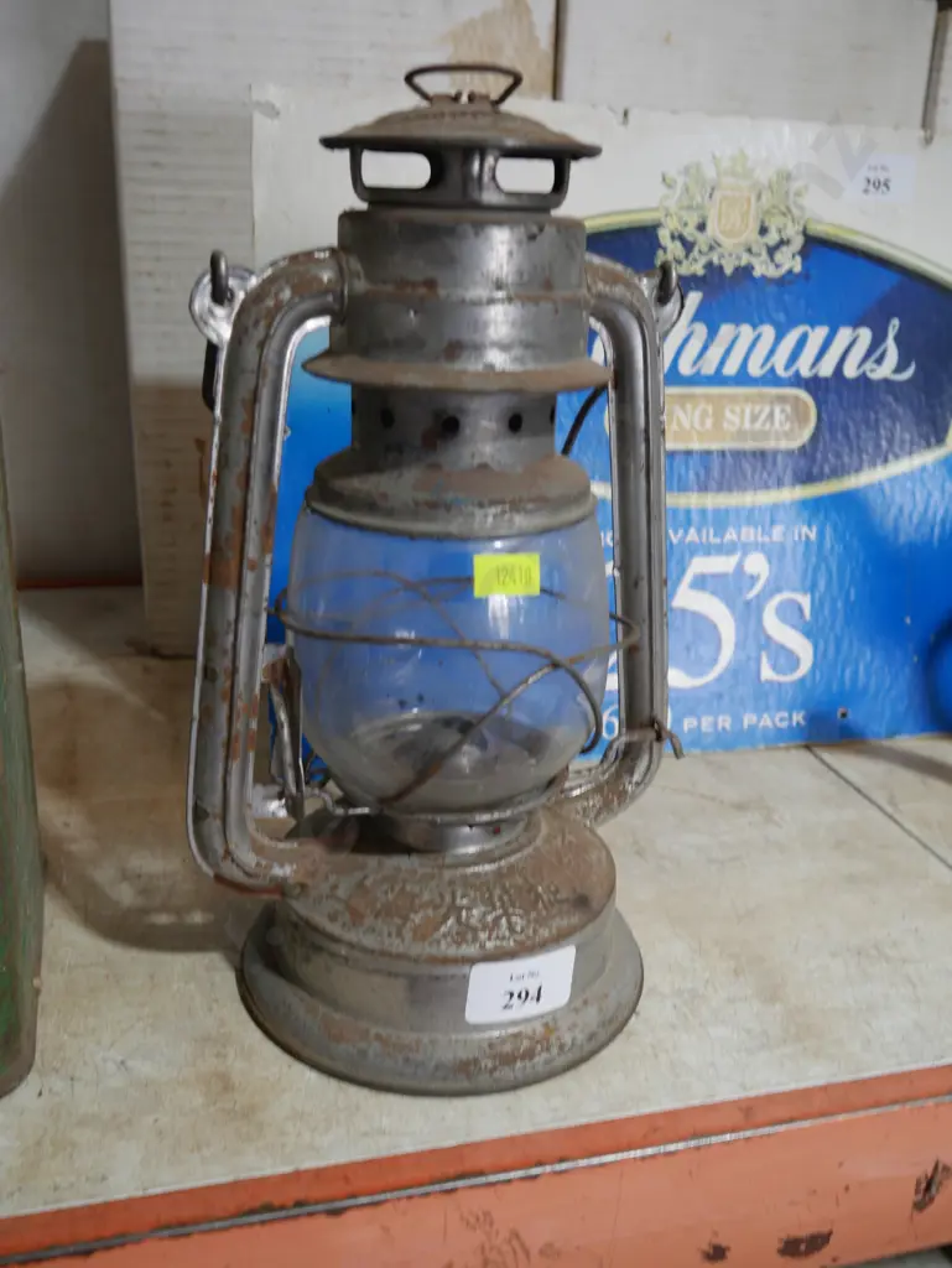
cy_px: 634
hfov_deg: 44.2
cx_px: 476
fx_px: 1172
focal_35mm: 32
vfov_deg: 56.8
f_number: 3.6
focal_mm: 16
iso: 250
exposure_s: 1/60
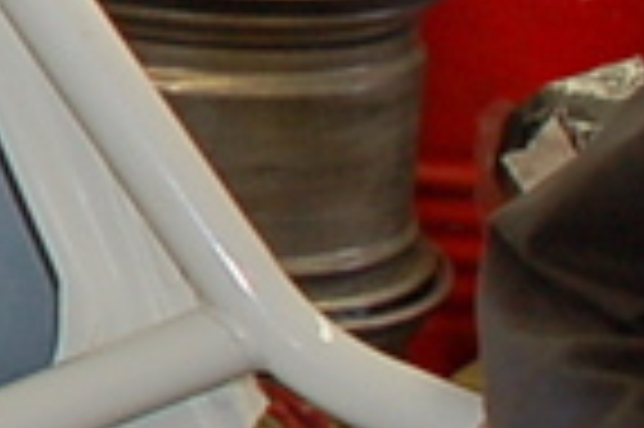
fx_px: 4031
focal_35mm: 226
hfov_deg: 8.0
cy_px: -88
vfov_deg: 6.0
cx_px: -1184
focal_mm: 21
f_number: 3.5
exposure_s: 1/60
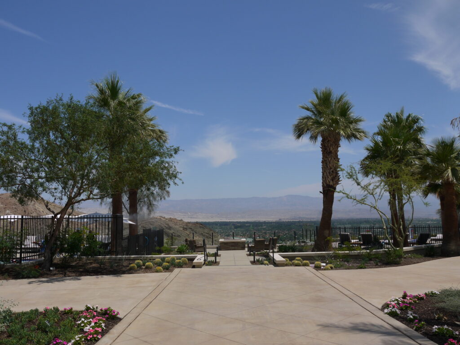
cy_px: 172
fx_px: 372
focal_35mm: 28
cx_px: 230
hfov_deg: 63.4
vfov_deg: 49.7
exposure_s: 1/640
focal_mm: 14
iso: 160
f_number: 9
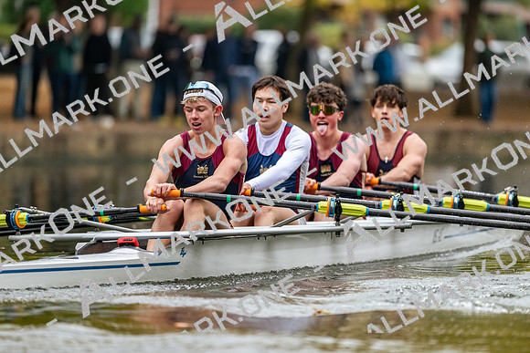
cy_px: 176
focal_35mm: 400
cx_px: 265
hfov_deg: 5.2
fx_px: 5890
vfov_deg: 3.4
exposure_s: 1/2500
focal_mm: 400
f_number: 4.5
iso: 2000
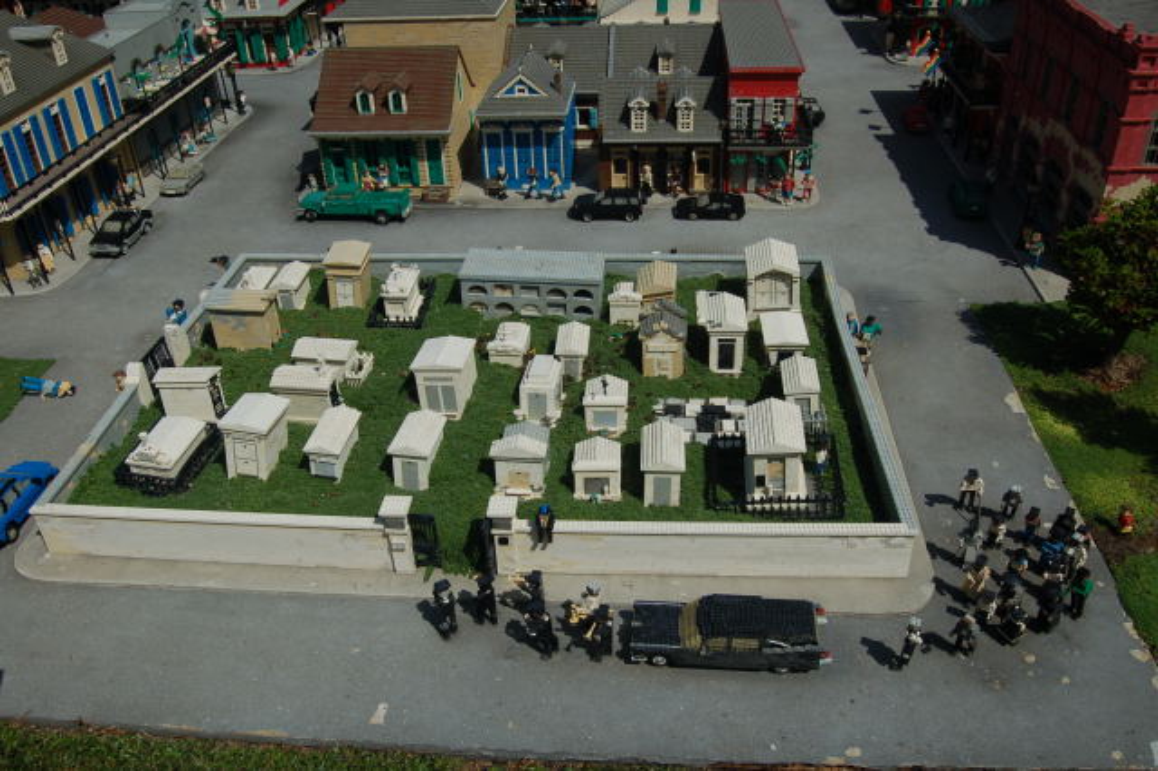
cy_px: 386
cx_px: 579
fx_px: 964
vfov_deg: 43.6
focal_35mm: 30
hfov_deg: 62.0
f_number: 9
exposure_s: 1/320
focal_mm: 20
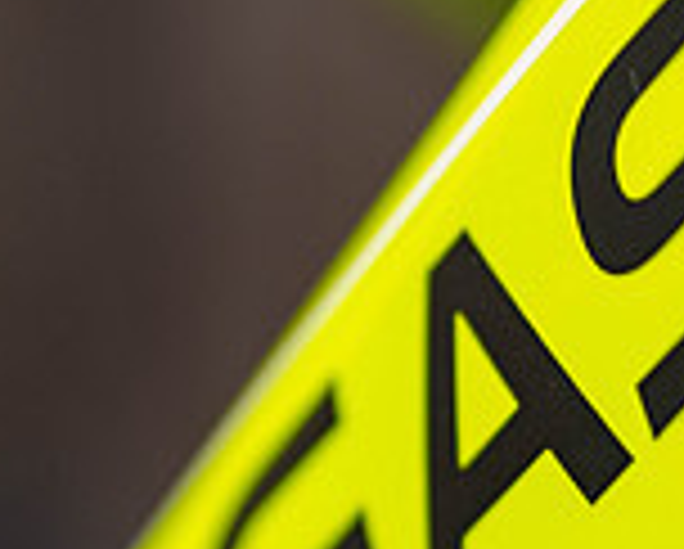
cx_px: 589
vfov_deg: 2.1
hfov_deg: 2.6
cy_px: 346
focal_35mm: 749
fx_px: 15182
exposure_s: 1/10
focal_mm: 180
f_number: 3.3
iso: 100
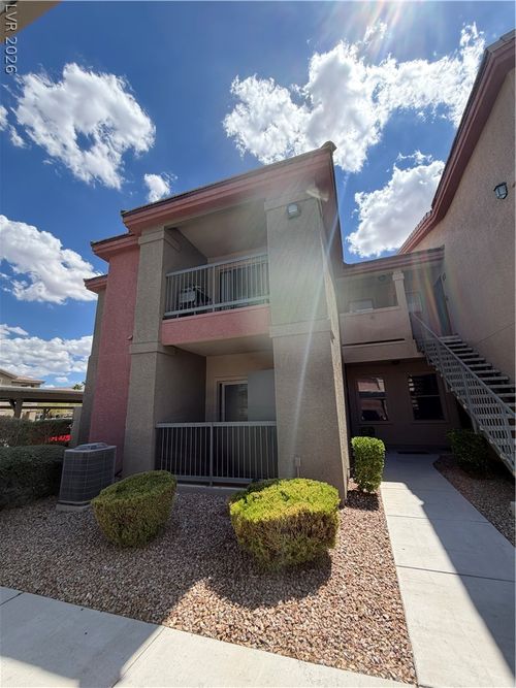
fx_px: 278
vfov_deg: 102.1
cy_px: 344
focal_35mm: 14
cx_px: 258
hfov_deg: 85.7
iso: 40
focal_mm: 2.22
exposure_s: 1/518
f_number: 2.2
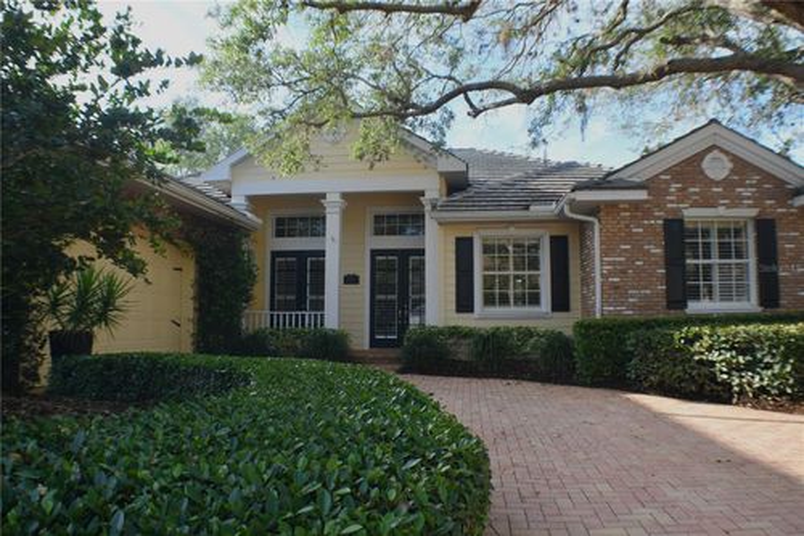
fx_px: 737
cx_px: 402
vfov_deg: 39.9
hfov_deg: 57.2
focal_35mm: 33
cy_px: 268
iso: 220
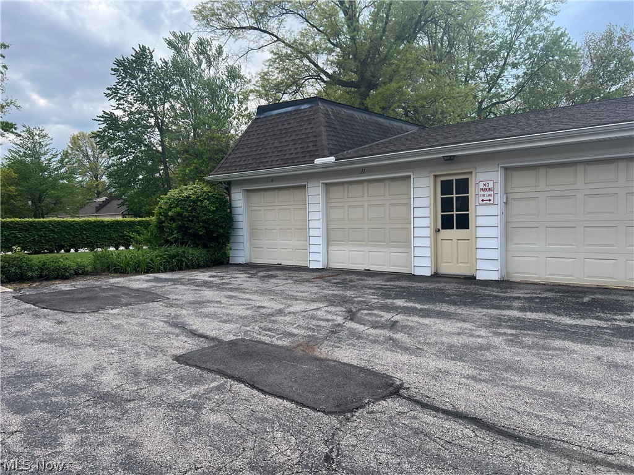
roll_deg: +1.5
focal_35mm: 26
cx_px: 317
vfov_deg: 53.1
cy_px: 238
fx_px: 476
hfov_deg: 67.3
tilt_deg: -2.5
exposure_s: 1/1621
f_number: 1.5
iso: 50
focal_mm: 5.7
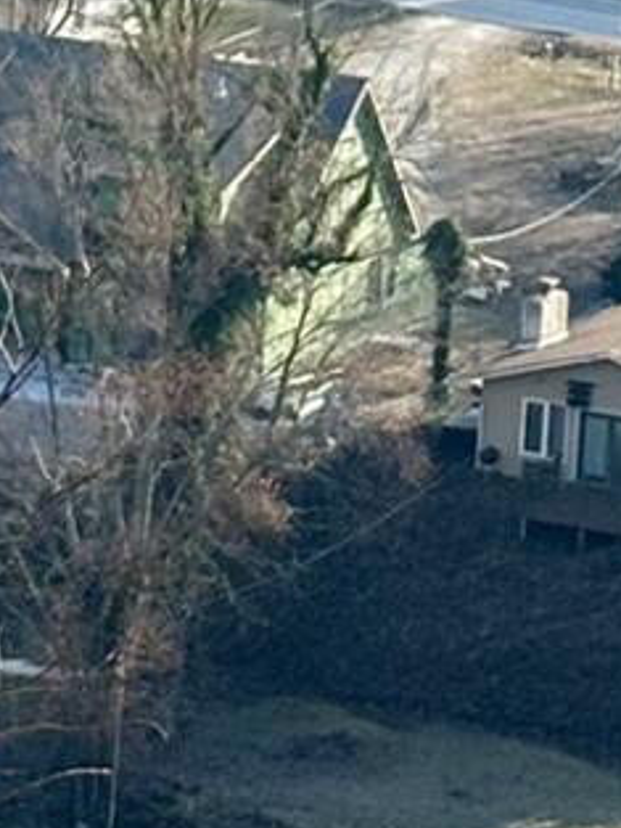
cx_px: -917
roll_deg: -2.8
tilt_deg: -7.0
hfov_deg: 4.4
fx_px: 7936
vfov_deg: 5.9
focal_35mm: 332
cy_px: -516
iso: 40
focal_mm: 5.96
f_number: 1.6
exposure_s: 1/2513
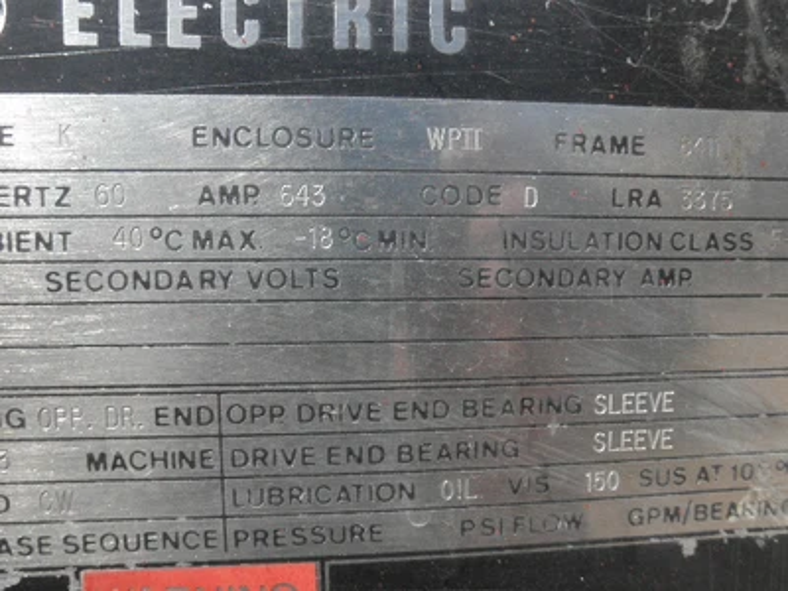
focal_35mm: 28
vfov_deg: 49.7
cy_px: 296
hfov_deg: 63.4
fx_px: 637
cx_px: 394
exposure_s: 1/80
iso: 64
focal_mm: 5
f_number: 8.5
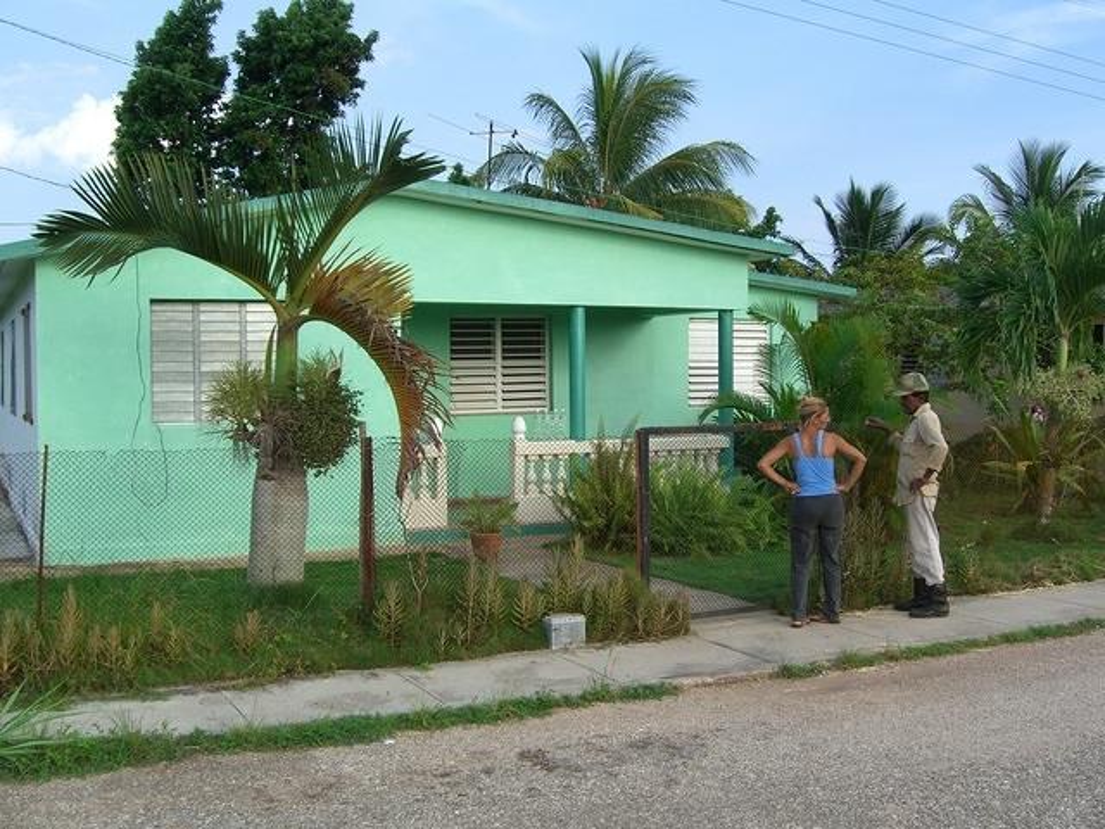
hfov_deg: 49.0
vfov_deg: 37.7
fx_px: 1213
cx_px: 552
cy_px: 414
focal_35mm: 38
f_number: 4
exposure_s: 1/250
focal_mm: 7.9
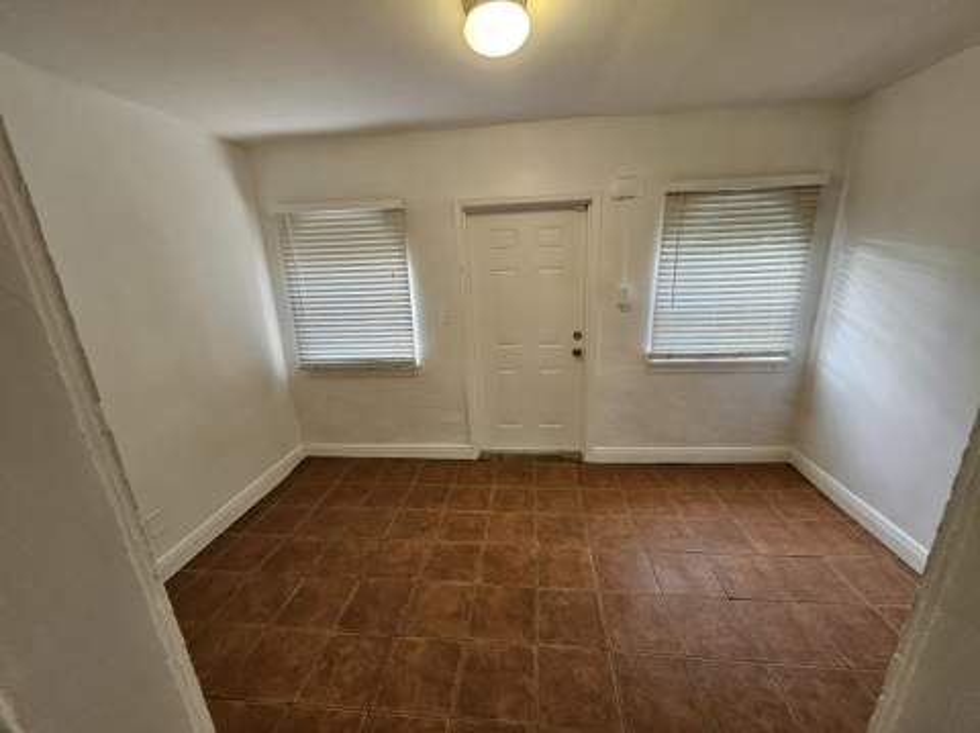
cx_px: 490
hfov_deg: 106.2
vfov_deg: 89.8
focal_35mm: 13
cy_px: 366
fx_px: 368
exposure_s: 1/60
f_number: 2.2
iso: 200
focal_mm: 1.74
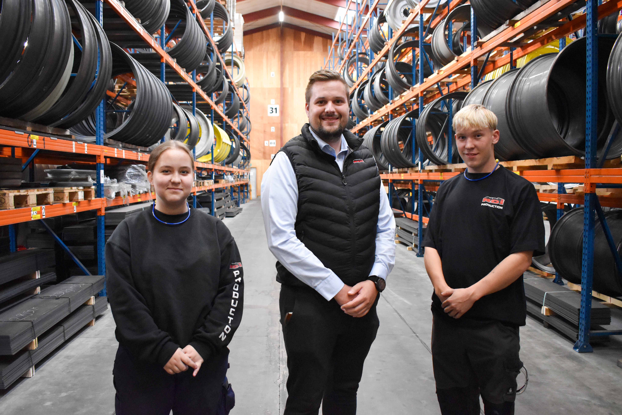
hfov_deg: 59.5
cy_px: 208
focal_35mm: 32
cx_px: 311
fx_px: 544
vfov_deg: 41.7
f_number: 3.8
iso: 4500
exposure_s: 1/60
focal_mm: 21
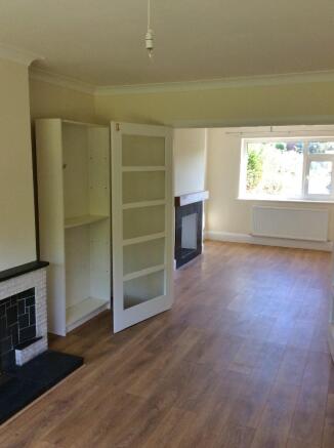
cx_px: 167
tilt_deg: -8.7
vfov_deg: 56.9
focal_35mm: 32
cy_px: 224
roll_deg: +0.6
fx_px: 413
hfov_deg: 44.0
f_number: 2.4
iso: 40
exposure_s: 1/50
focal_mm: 3.3
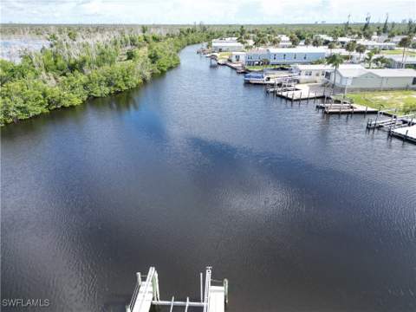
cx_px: 208
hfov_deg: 71.6
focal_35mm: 24
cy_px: 156
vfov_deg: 56.8
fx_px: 288
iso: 140
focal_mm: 6.72
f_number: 1.7
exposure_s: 1/1500
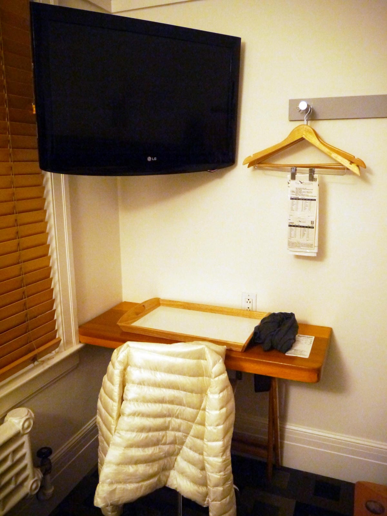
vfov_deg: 63.4
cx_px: 194
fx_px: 417
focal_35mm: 28
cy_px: 258
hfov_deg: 49.7
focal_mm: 14
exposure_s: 1/50
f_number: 3.5
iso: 1600
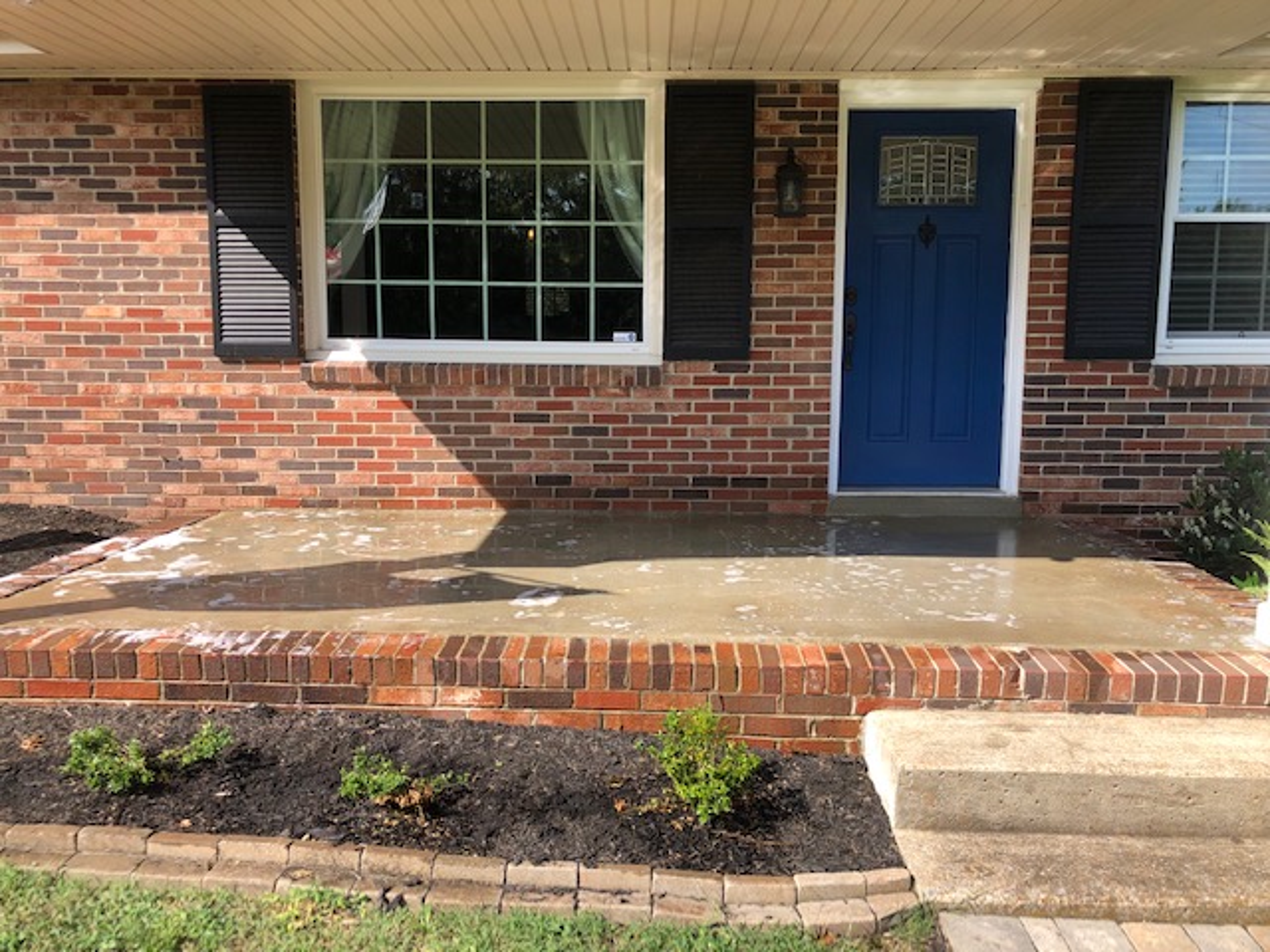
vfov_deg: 49.7
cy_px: 476
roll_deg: -1.9
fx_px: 1027
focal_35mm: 28
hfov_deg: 63.4
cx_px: 635
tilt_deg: -6.9
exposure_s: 1/787
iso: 20
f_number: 1.8
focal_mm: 3.99
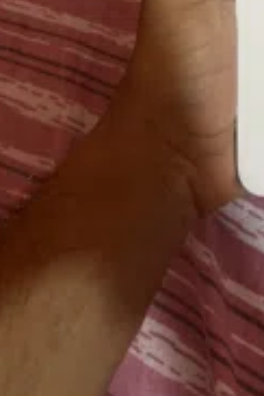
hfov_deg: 21.9
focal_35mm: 59
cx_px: 279
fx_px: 649
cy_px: -24
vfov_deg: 30.8
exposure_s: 1/49
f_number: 1.6
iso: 200
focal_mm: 5.1
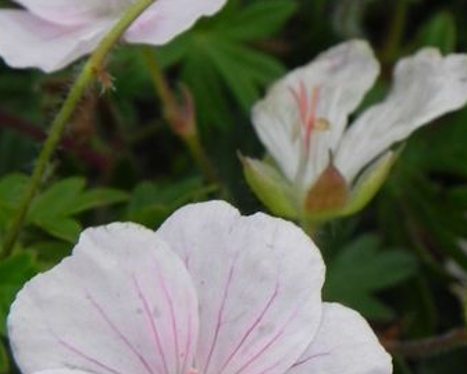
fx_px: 3373
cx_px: 292
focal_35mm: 244
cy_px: -46
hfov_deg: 7.9
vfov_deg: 6.3
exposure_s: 1/250
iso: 160
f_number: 4.5
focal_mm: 18.8
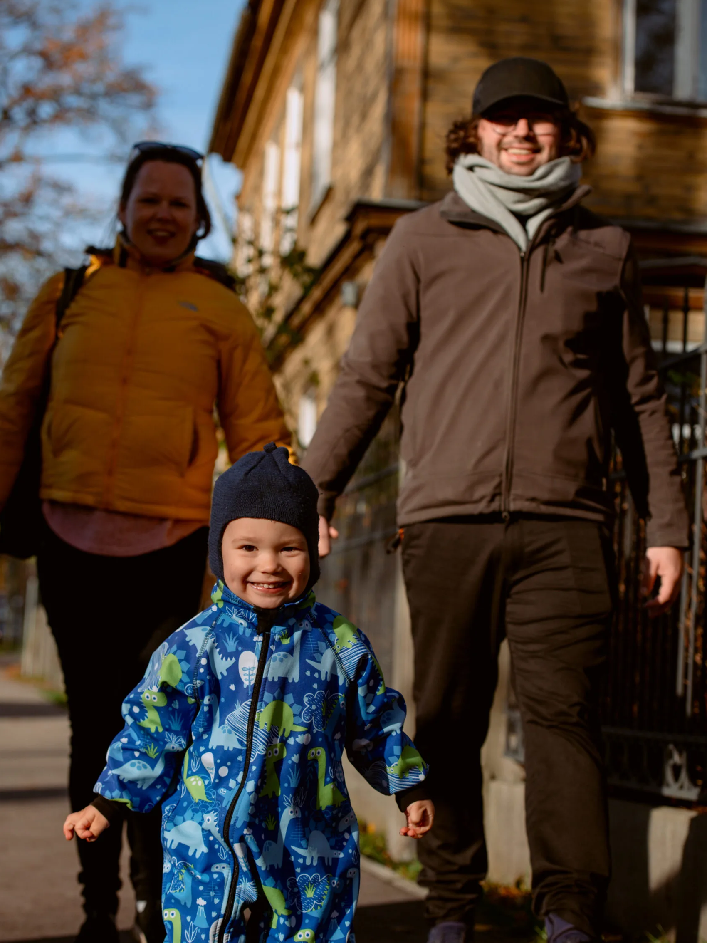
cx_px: 353
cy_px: 530
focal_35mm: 76
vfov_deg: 25.6
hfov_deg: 19.4
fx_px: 2070
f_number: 5
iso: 220
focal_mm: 70
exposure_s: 1/800
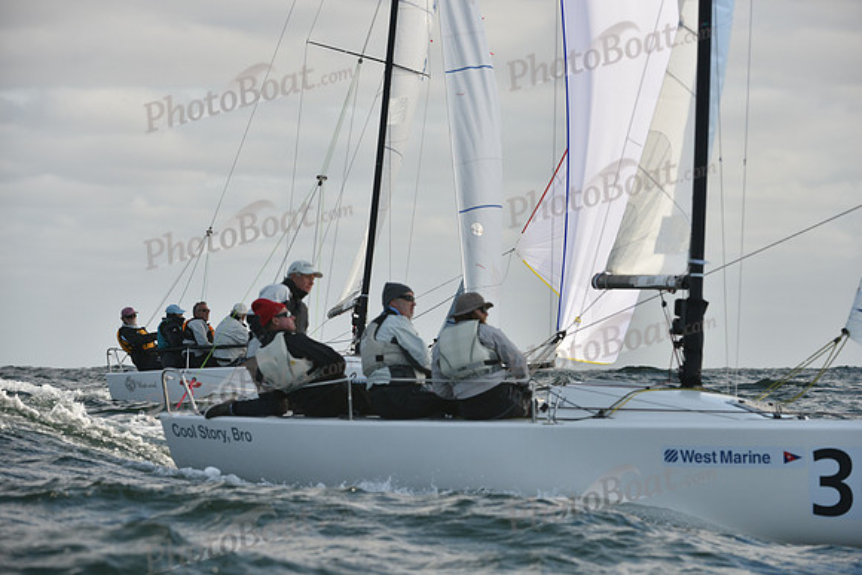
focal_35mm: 210
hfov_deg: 9.8
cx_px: 431
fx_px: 5029
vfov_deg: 6.5
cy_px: 288
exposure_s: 1/1000
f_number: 7.1
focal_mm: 210
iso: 320
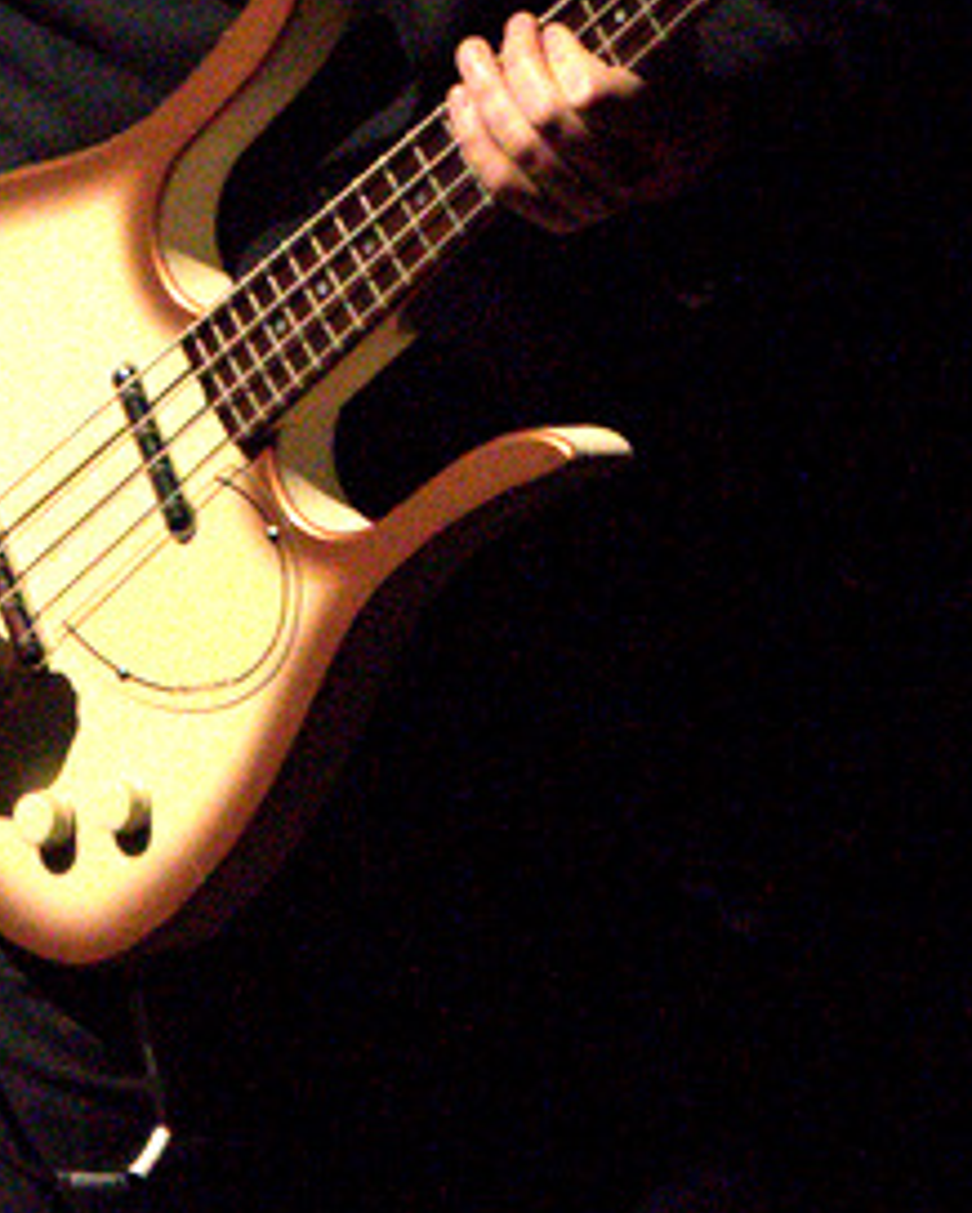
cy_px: -205
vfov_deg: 2.6
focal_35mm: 746
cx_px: 439
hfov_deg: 2.1
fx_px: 26796
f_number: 2.8
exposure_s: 1/160
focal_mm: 200
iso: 3200
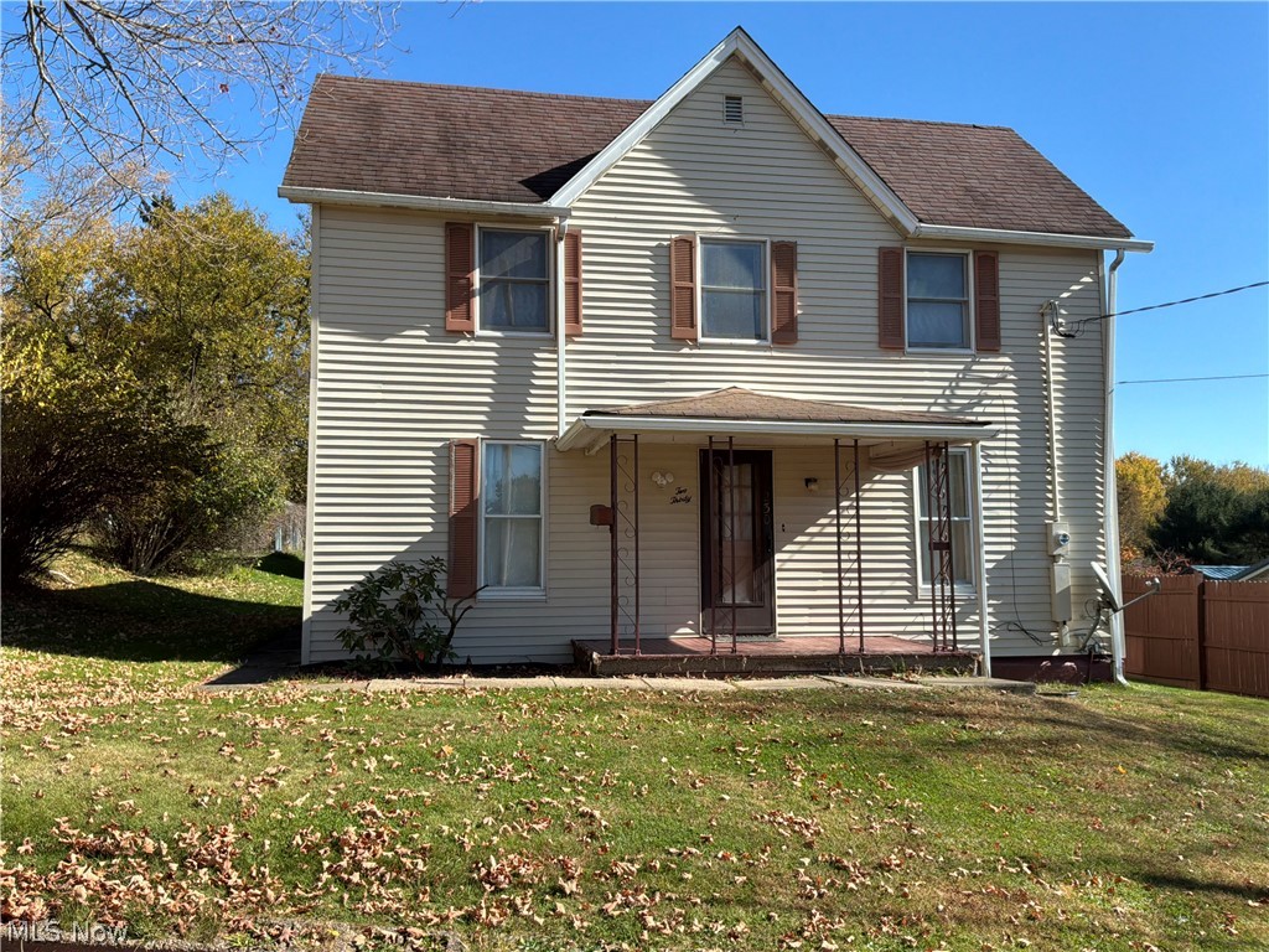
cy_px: 476
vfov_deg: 49.7
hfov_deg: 63.4
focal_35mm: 28
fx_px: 1026
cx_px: 634
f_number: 1.8
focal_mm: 3
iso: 25
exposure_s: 1/1055
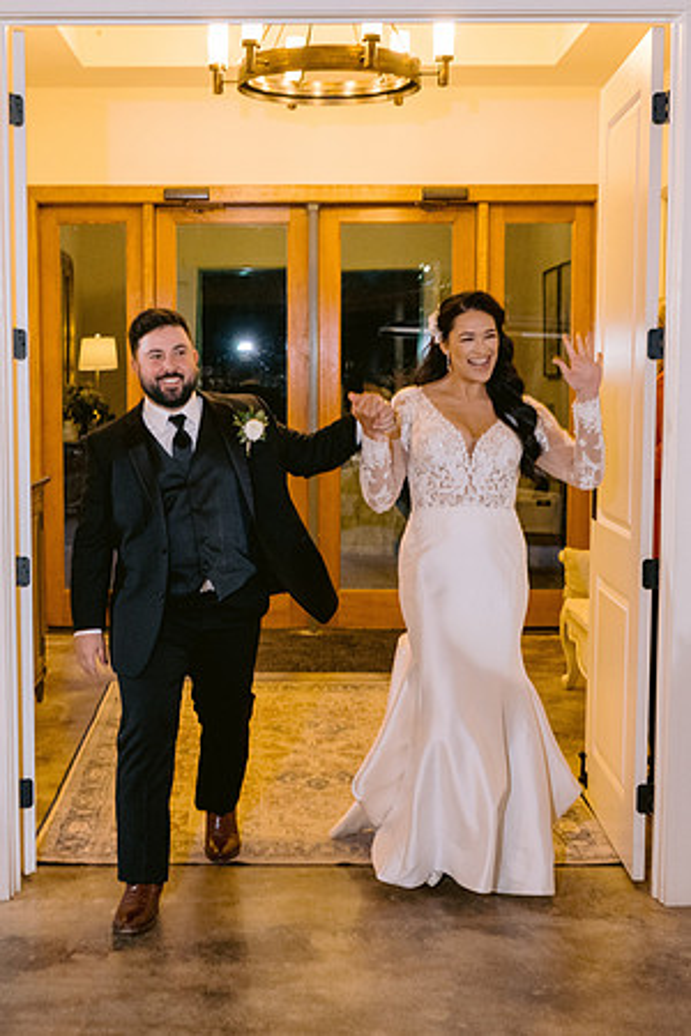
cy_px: 515
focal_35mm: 54
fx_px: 1546
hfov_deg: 25.1
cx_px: 259
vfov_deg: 37.1
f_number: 3.2
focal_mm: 35
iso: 1600
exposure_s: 1/125
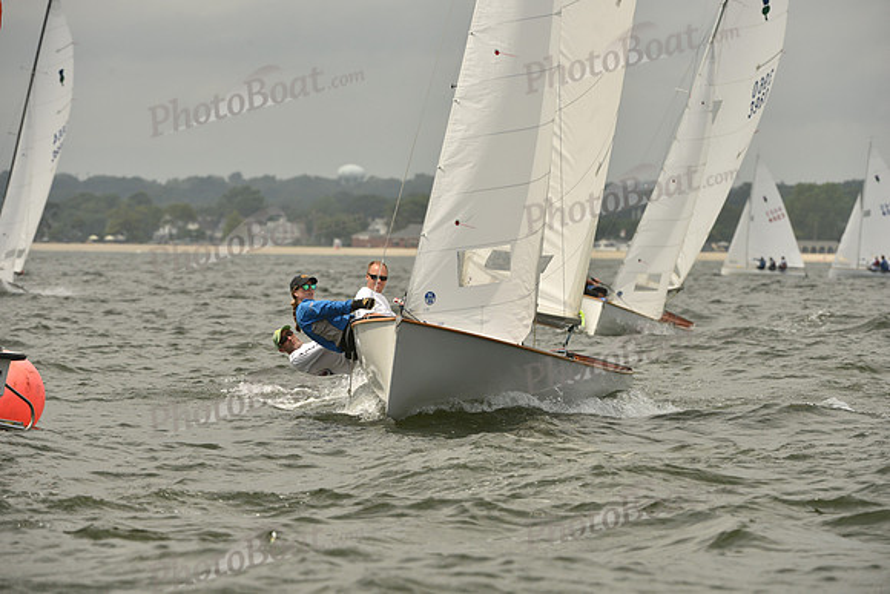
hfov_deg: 6.9
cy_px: 297
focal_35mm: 300
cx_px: 445
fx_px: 7418
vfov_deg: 4.6
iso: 320
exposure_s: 1/1250
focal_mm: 300
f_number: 9
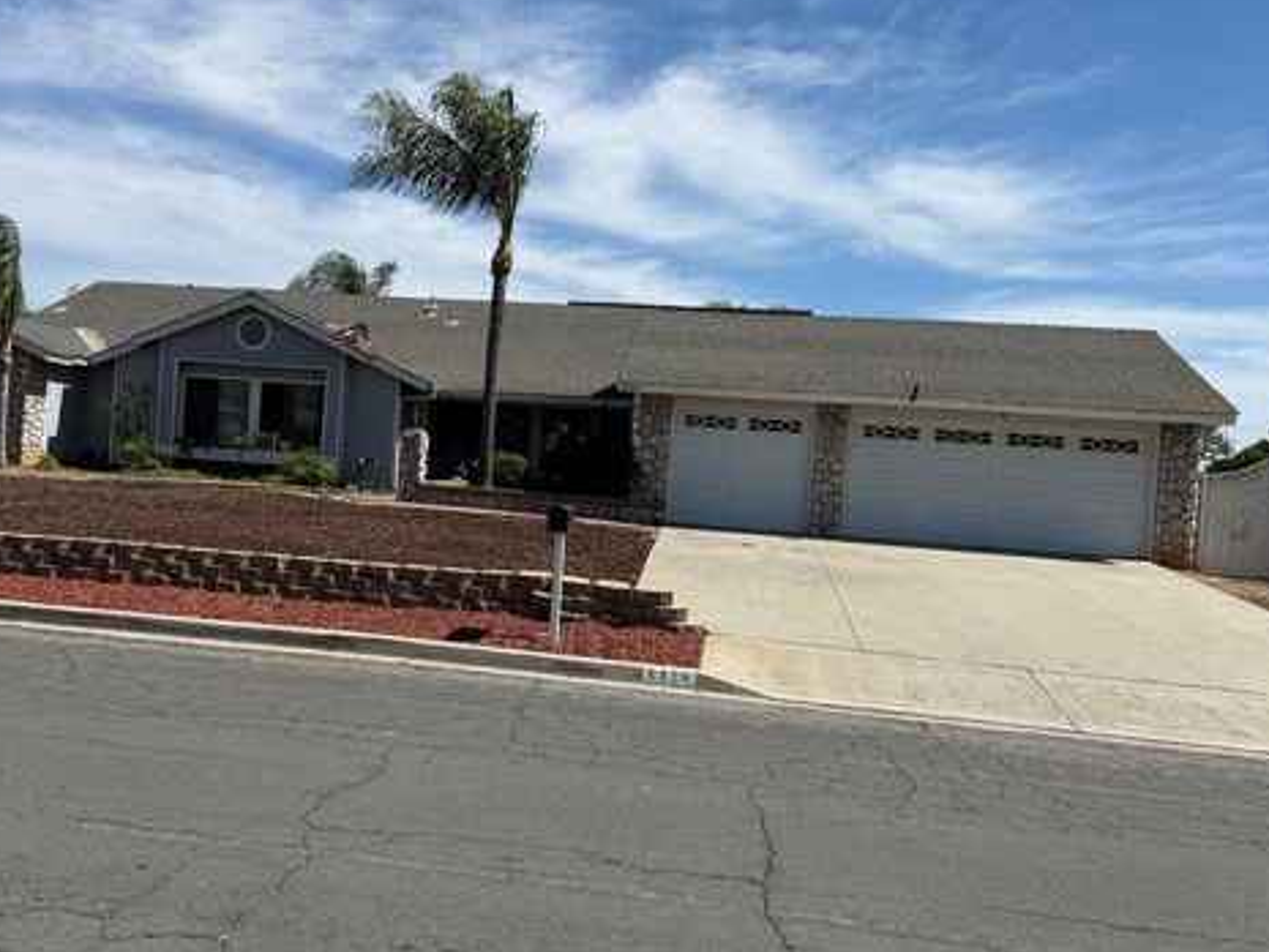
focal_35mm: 33
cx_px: 524
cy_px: 480
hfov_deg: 55.0
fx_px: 1210
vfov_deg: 43.0
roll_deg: -4.1
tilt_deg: +0.2
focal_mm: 6.76
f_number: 1.78
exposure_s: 1/7353
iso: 80
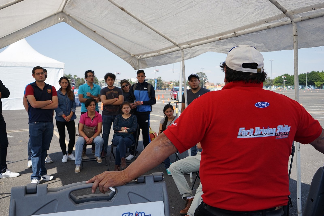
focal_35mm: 32
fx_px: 288
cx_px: 162
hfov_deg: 58.7
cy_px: 108
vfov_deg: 41.1
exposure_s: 1/320
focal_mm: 32
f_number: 5.6
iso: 100
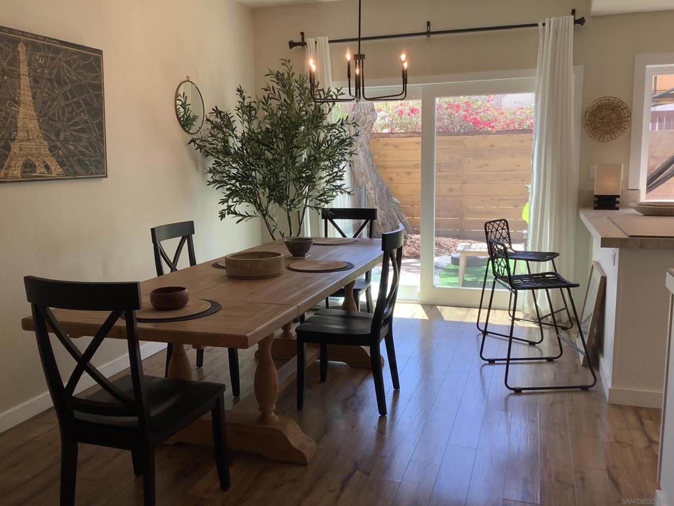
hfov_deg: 58.4
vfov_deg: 45.4
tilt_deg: -8.3
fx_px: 604
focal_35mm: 31
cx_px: 337
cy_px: 253
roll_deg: +1.6
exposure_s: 1/120
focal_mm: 3.3
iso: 64
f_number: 2.4
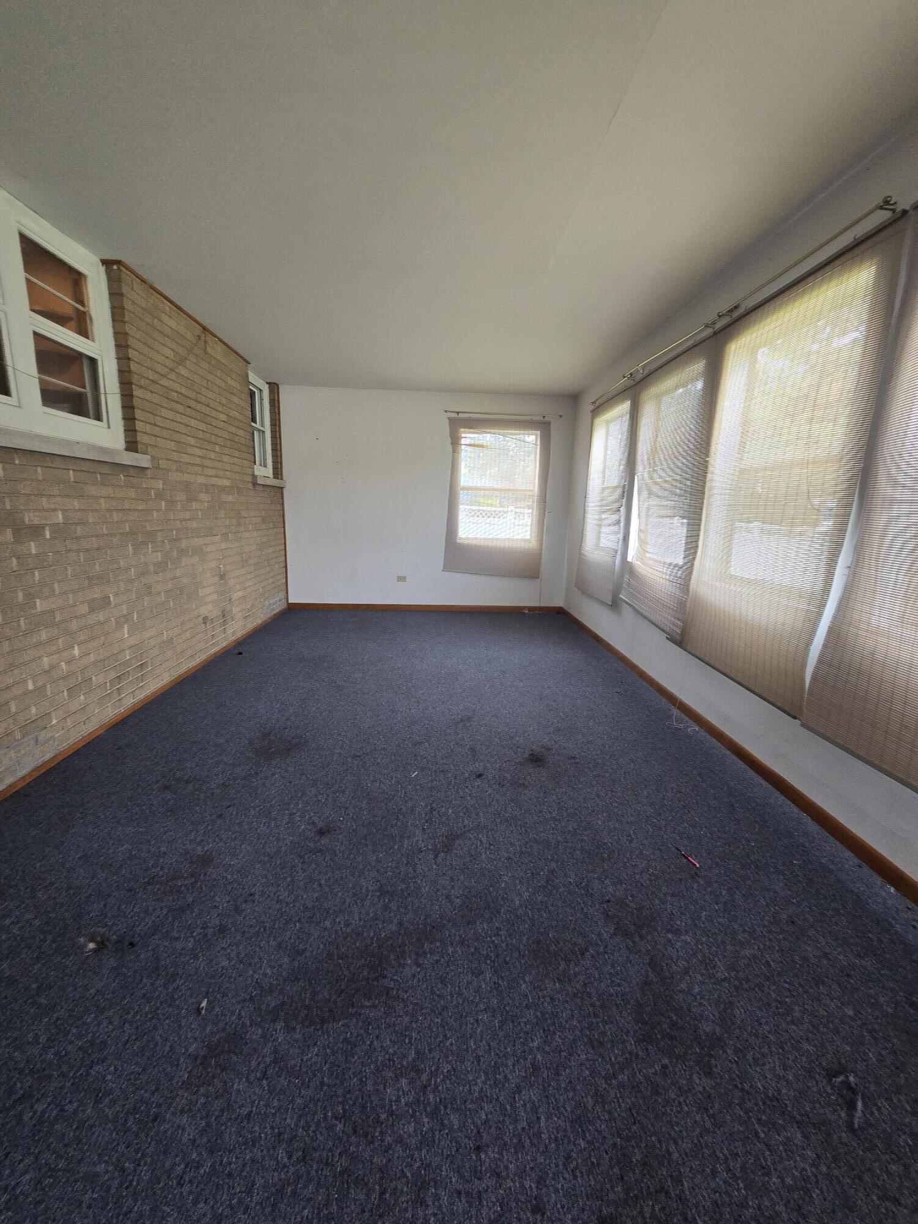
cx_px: 459
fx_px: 460
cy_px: 612
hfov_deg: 89.9
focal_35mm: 13
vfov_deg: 106.2
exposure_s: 1/100
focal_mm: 2.2
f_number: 2.2
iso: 250
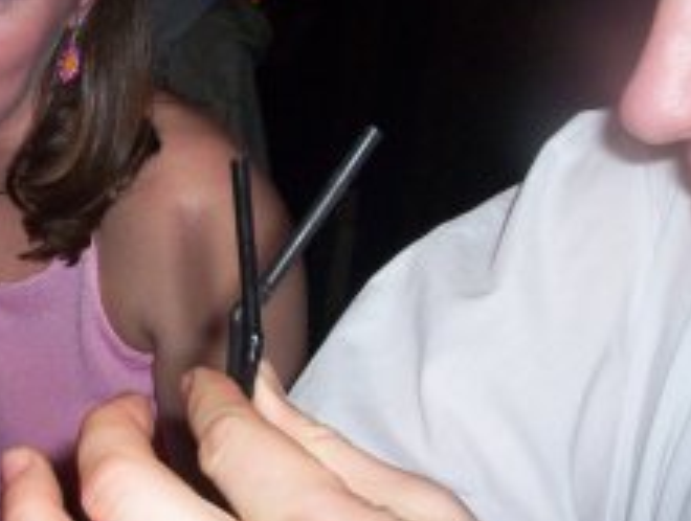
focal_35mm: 69
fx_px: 1380
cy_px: 191
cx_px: 75
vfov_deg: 21.3
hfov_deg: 27.2
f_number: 4.5
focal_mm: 4.99
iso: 140
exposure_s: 1/60
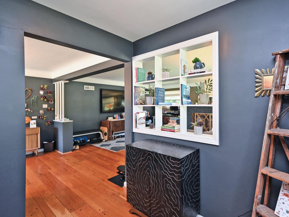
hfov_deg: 89.8
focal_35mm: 17
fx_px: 142
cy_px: 104
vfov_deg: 74.7
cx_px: 174
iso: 720
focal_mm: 14
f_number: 4
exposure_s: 1/60
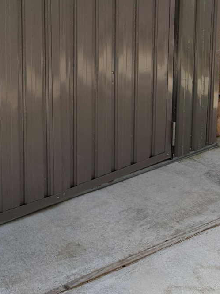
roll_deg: +0.8
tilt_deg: -9.1
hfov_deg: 19.1
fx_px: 627
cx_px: -26
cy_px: -57
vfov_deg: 24.0
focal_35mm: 74
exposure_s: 1/3145
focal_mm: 6.76
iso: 80
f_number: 1.78
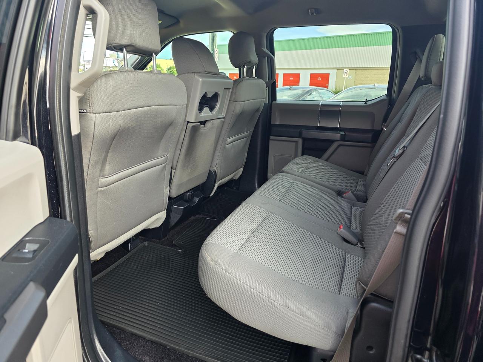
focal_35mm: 23
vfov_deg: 58.9
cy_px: 181
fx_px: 321
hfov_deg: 73.9
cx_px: 242
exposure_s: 1/180
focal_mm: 6.3
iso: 64
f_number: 1.7
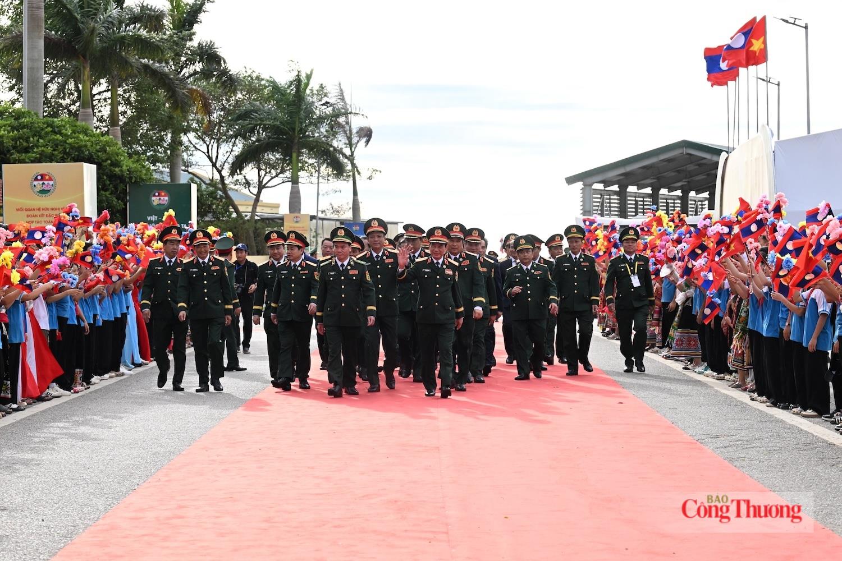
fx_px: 2806
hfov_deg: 17.1
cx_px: 421
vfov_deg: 11.4
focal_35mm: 120
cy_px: 280
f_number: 9
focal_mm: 120
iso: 2500
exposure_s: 1/1250
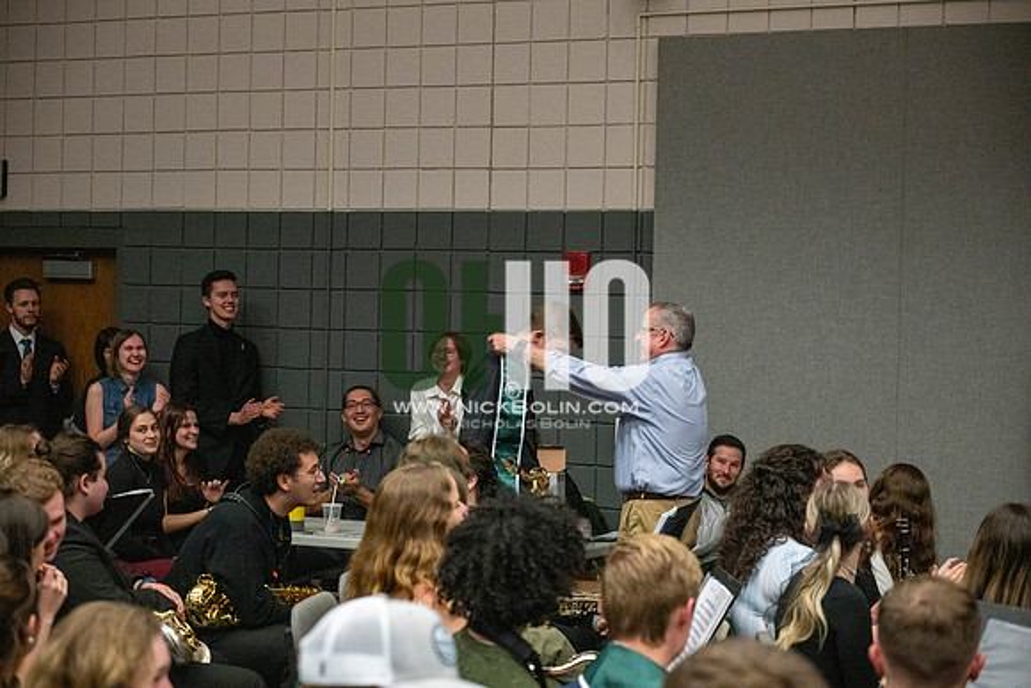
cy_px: 344
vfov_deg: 19.5
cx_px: 516
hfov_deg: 28.8
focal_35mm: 70
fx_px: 2005
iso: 10000
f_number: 4
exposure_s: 1/500
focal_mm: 70
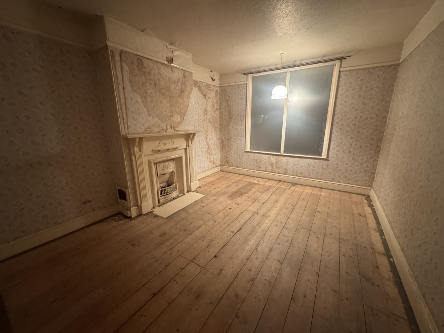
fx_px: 180
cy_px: 166
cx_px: 222
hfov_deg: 102.1
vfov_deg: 85.7
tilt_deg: -13.4
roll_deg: +1.6
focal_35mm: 14
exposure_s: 1/50
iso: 800
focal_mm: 2.22
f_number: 2.2
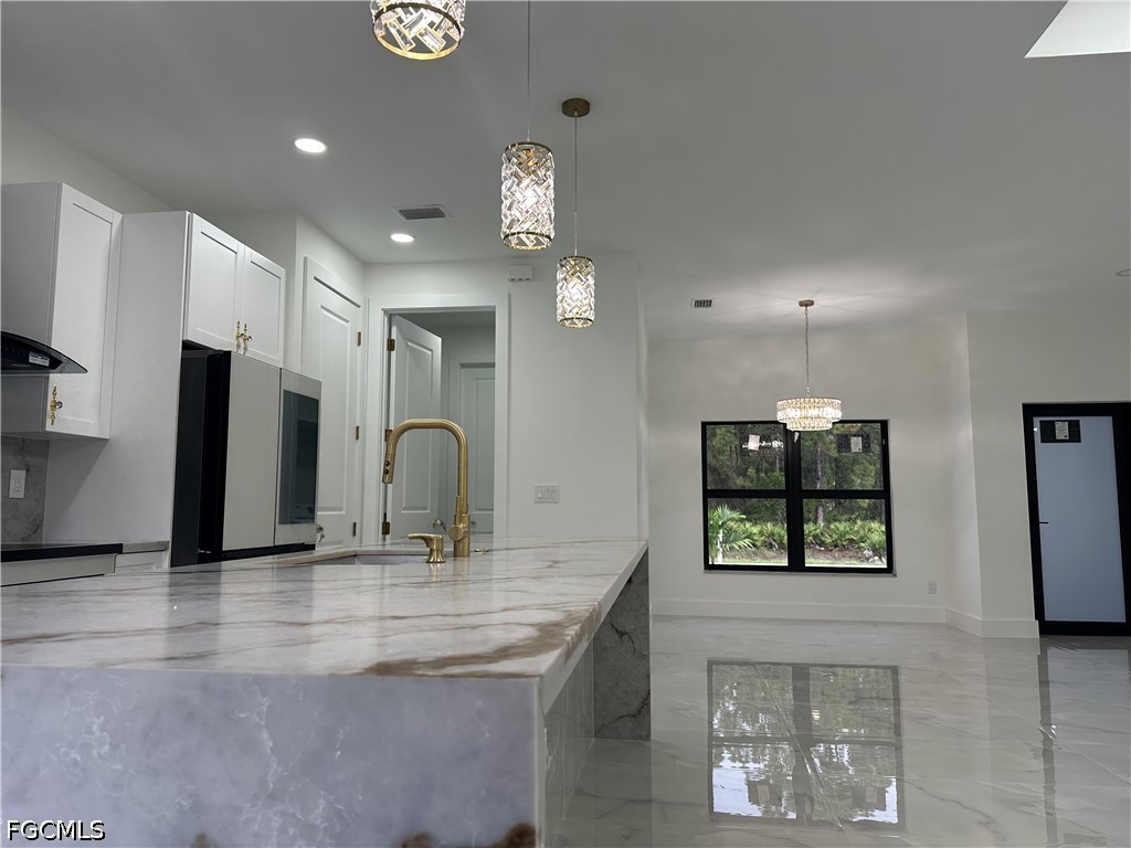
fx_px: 784
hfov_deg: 71.6
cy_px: 424
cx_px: 566
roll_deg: -0.1
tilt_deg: +5.4
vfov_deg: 56.8
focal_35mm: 24
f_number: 1.78
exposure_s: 1/120
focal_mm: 6.86
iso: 100
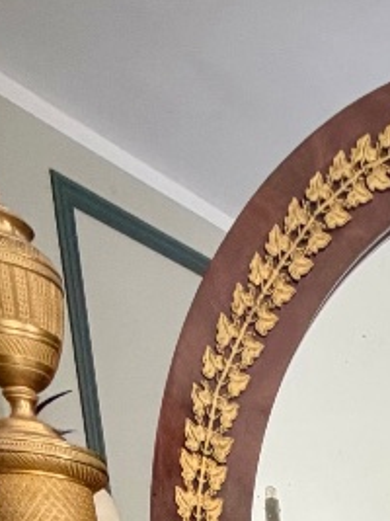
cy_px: 1087
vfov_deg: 18.1
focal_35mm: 63
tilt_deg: -19.0
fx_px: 947
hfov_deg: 20.3
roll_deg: -0.4
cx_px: 571
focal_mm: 2.22
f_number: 2.2
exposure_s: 1/120
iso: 320
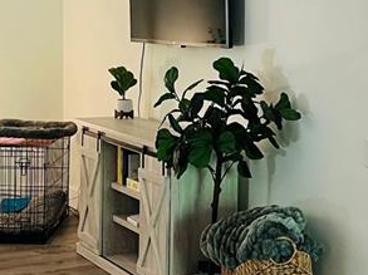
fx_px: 966
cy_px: 109
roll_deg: -1.2
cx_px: 266
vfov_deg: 16.2
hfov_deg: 21.4
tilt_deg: -7.2
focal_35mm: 91
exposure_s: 1/60
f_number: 1.5
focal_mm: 5.7
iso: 250
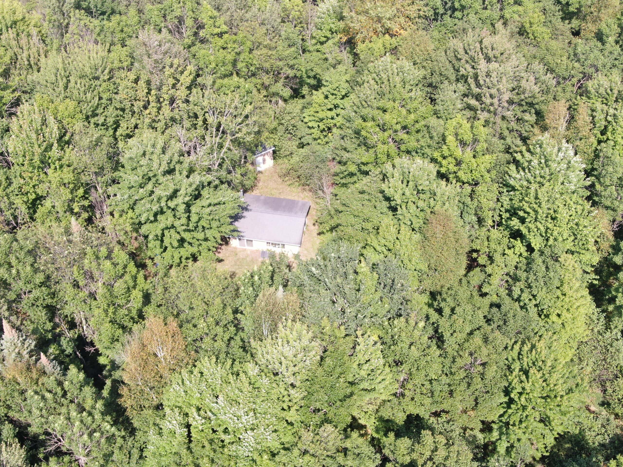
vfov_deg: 30.3
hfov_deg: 39.7
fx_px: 864
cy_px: 234
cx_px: 312
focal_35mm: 48
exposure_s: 1/200
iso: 100
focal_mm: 8.6
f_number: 3.8
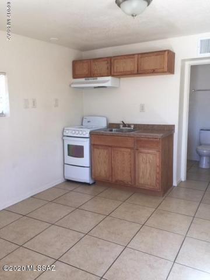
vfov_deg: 61.7
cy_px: 140
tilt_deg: -9.2
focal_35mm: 29
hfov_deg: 48.2
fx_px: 235
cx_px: 105
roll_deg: +0.1
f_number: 2.2
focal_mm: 4.15
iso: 32
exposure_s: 1/40
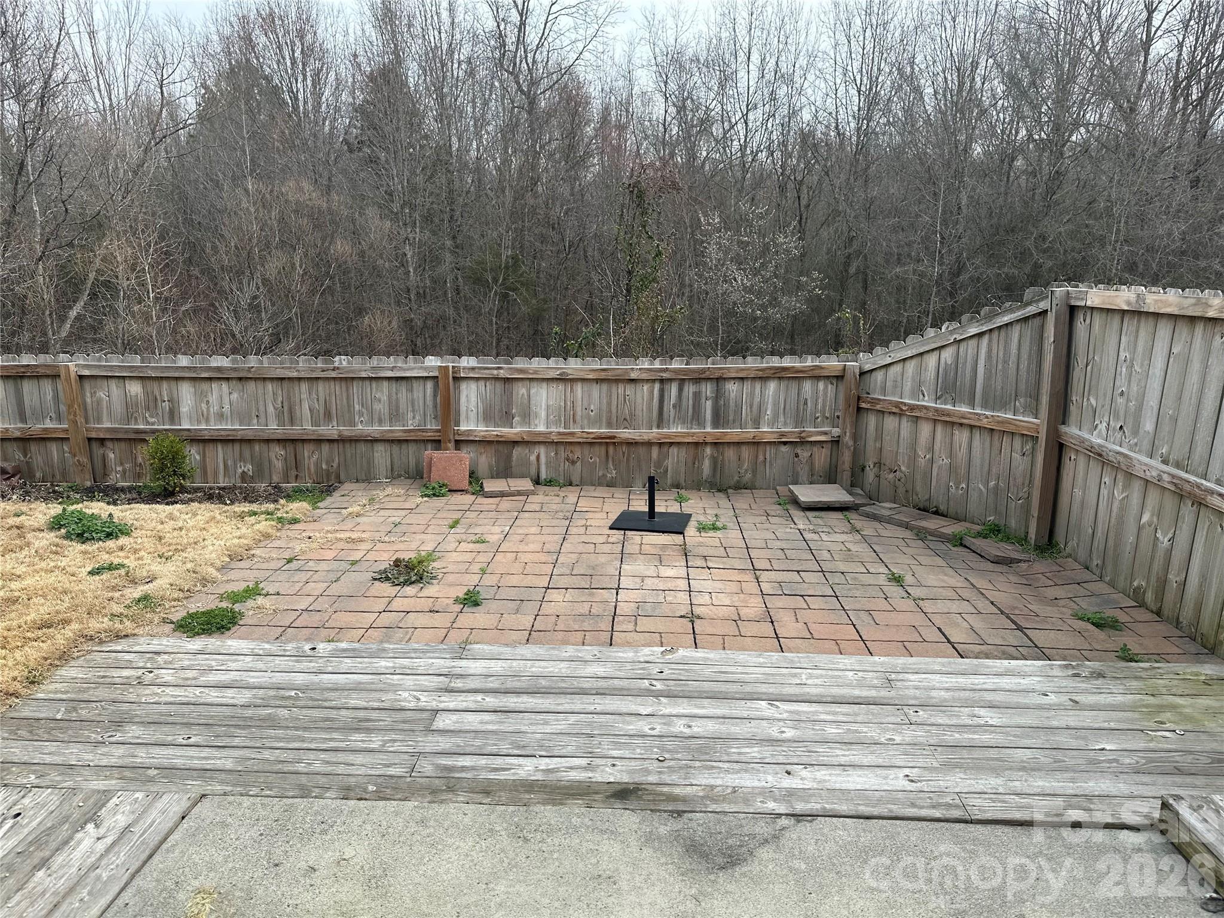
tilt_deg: -12.0
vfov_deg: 56.8
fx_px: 849
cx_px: 612
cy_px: 459
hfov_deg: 71.6
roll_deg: +0.1
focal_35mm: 24
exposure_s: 1/1812
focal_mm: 6.86
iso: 80
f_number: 1.78
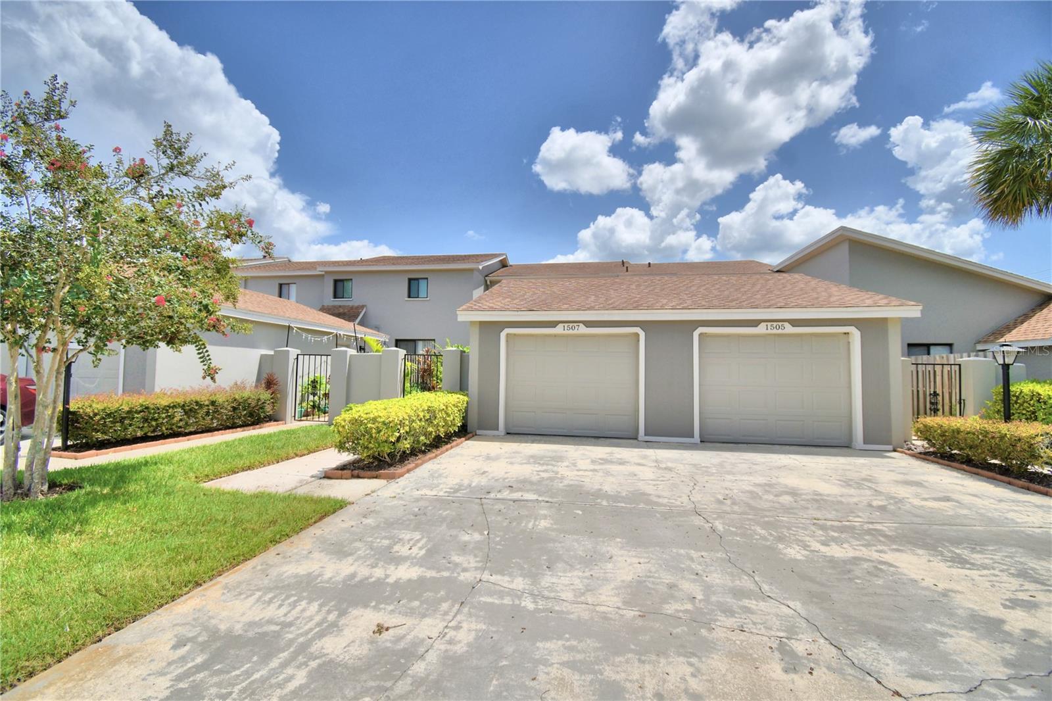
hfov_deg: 100.4
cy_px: 350
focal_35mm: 15
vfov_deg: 77.3
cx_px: 526
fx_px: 438
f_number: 4.5
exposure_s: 1/2000
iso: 100
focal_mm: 10
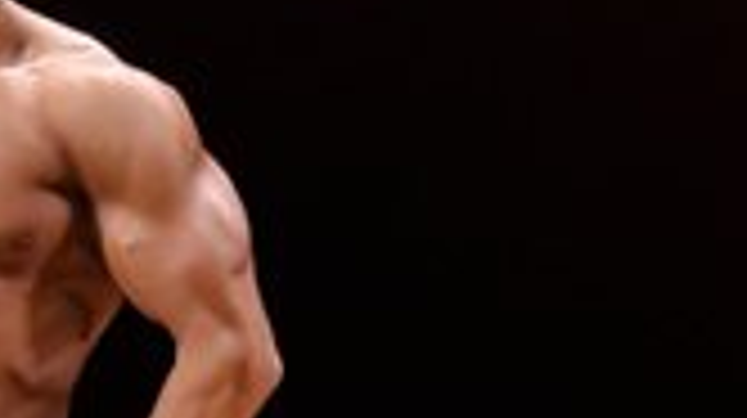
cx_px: -61
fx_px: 21767
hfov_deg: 2.0
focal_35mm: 1100
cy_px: 679
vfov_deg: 1.1
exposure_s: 1/400
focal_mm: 150
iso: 3200
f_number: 5.6
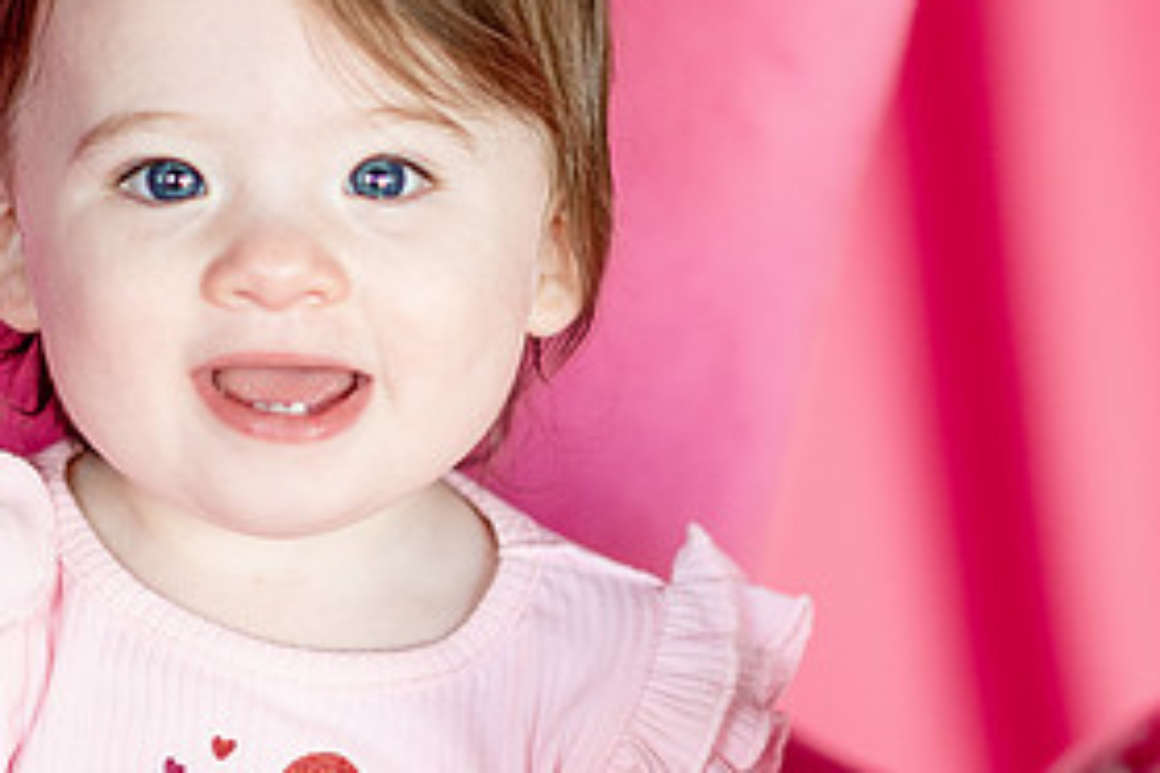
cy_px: 460
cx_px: 511
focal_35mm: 197
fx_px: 6347
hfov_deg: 10.4
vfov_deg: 7.0
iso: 500
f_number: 2
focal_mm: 85
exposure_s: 1/160
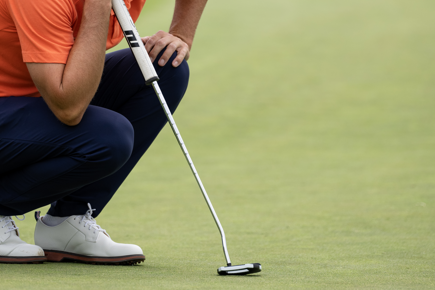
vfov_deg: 3.0
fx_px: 5558
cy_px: 52
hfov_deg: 4.5
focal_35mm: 460
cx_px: 180
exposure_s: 1/2500
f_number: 4
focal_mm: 260
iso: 500
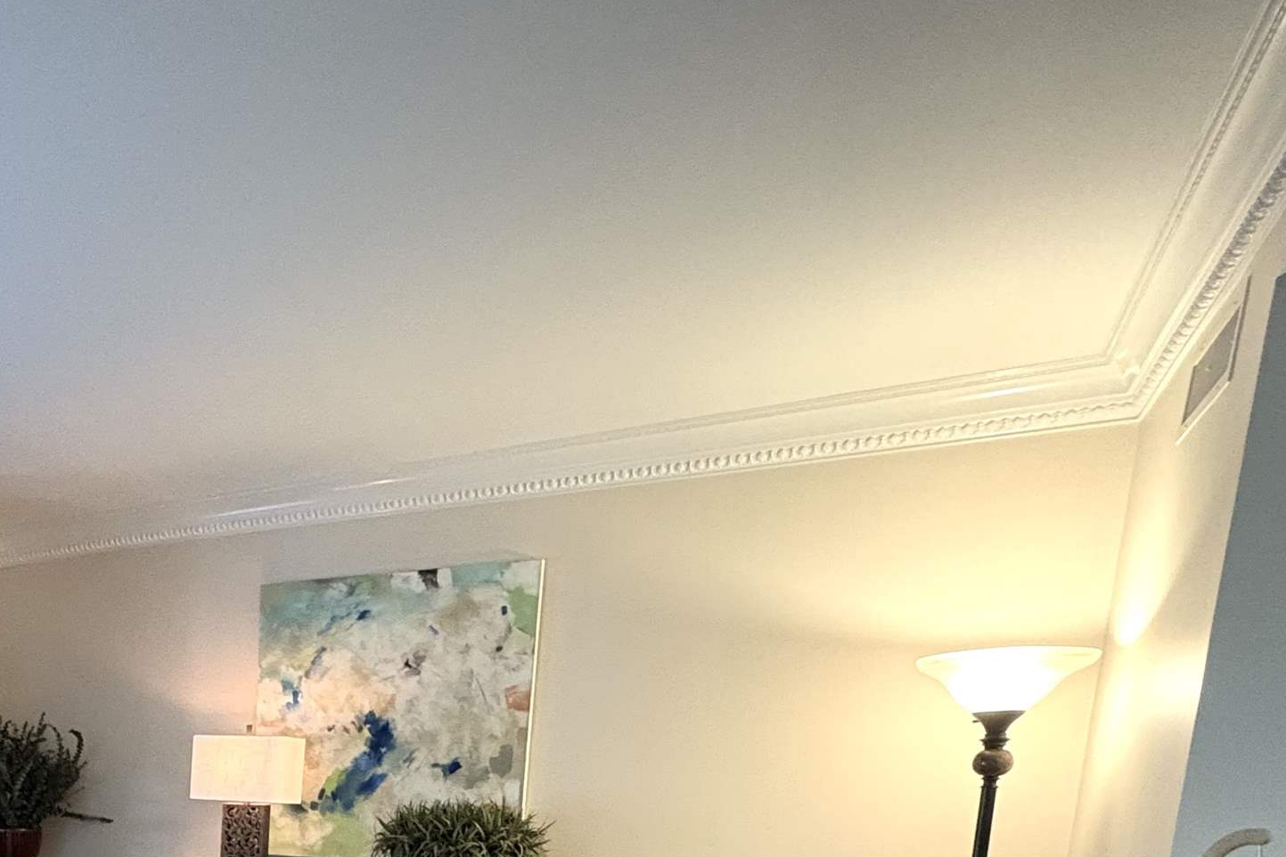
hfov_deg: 51.9
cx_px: 93
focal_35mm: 31
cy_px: 959
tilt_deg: -9.5
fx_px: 1107
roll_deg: -0.4
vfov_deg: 35.6
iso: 800
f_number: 2.2
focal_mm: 2.22
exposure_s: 1/60
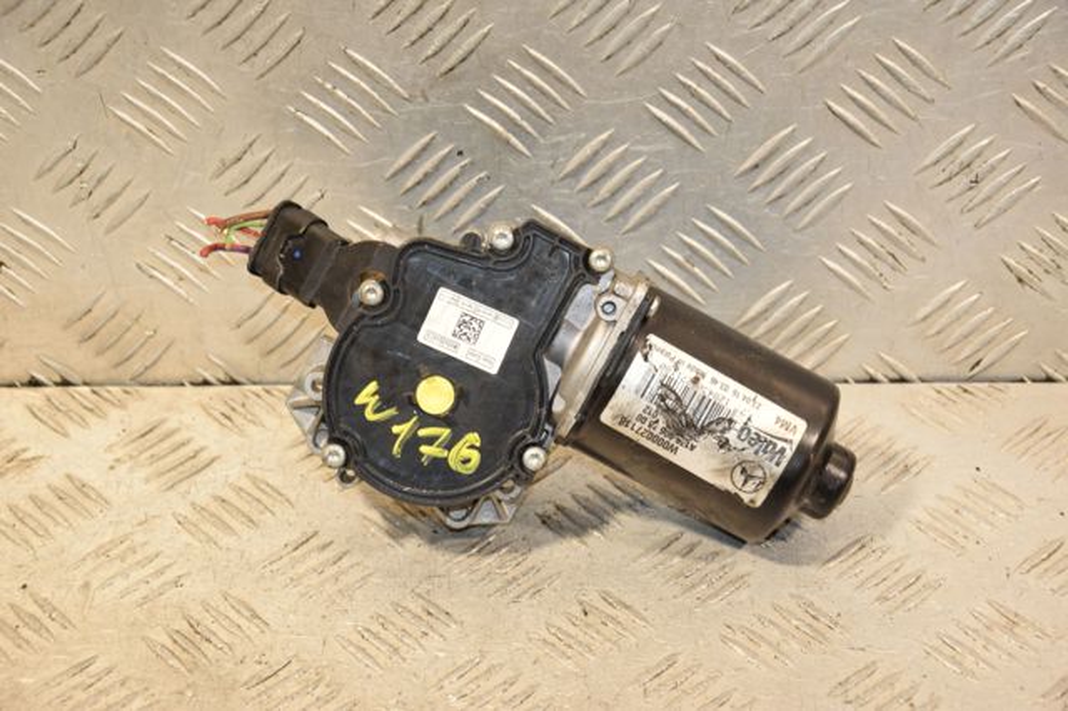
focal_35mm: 93
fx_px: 2757
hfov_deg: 21.9
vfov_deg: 14.7
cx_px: 534
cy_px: 356
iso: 800
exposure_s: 1/200
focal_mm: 62
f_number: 5.6
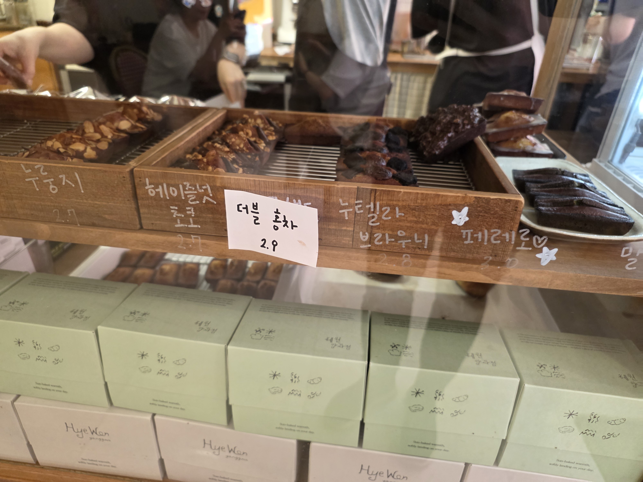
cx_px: 322
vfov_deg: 58.9
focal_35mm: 23
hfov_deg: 73.9
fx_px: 427
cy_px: 241
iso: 500
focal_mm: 6.3
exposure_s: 1/120
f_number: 1.7
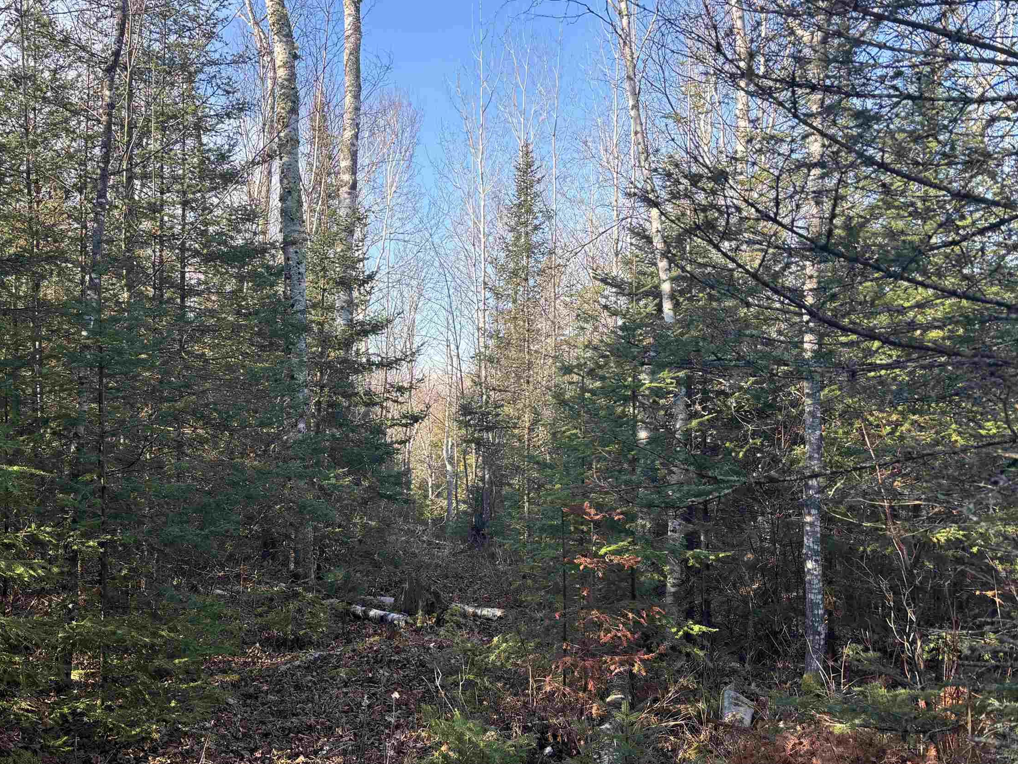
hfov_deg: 50.9
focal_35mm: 36
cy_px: 440
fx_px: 1059
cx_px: 394
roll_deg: -0.1
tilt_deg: -2.3
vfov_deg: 39.6
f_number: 1.6
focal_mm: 5.96
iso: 50
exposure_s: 1/288
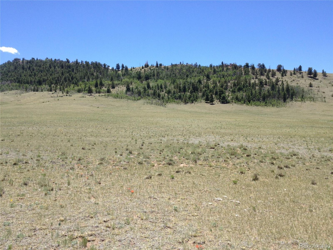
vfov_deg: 40.7
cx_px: 166
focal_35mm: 35
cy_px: 125
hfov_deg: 52.6
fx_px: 337
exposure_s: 1/1227
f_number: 2.4
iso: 50
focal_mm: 4.28
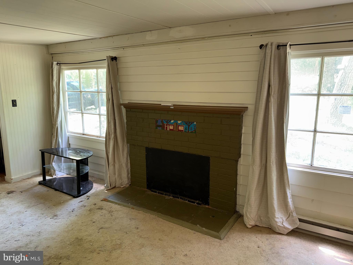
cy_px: 132
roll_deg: +1.3
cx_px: 176
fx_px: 245
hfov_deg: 71.6
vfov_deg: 56.8
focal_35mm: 24
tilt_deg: -10.6
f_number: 1.78
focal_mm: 6.76
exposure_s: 1/21
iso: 80
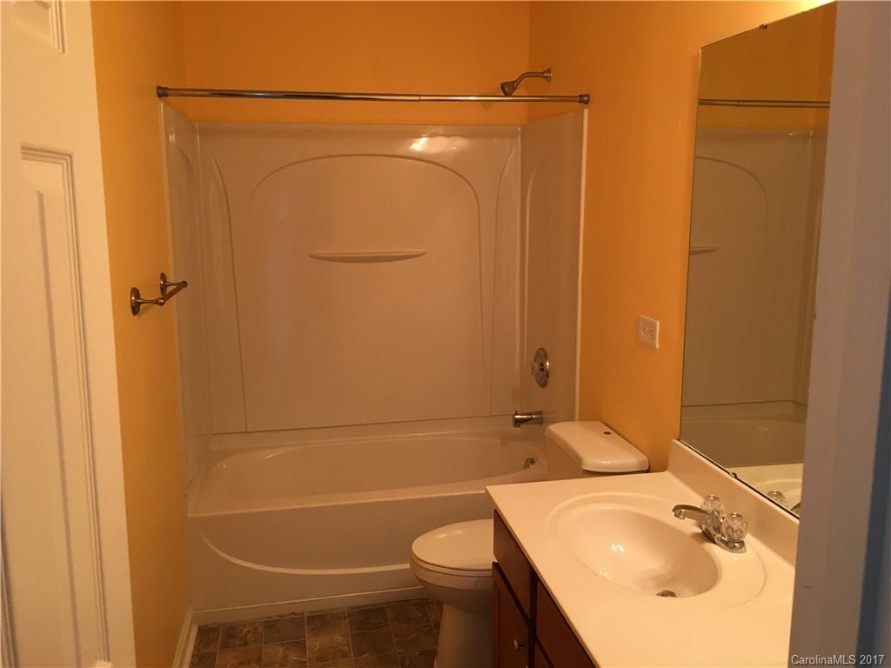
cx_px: 446
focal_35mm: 29
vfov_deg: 48.2
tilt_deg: -10.2
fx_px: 746
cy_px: 334
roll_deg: -0.2
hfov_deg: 61.7
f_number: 2.2
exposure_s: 1/15
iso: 40
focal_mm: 4.15
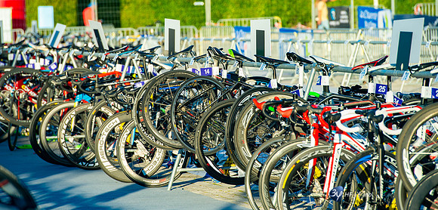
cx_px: 220
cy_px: 70
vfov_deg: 4.9
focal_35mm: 220
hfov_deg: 10.1
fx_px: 2475
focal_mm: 200
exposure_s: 1/200
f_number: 5.6
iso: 100
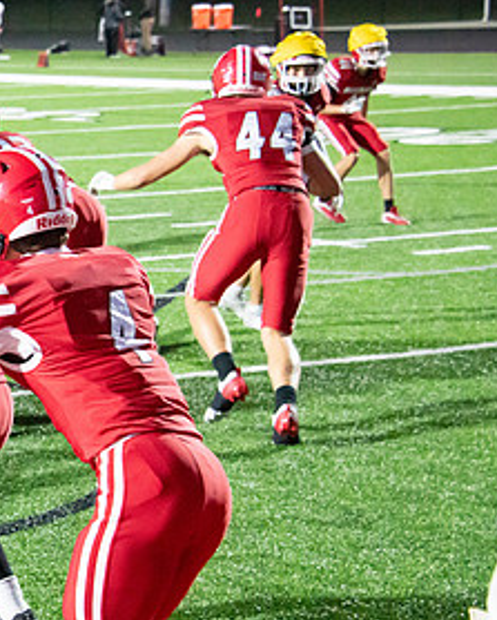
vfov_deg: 14.0
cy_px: 356
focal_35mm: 137
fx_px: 2515
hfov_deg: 11.0
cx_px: -127
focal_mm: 70
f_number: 5.6
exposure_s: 1/500
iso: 25600
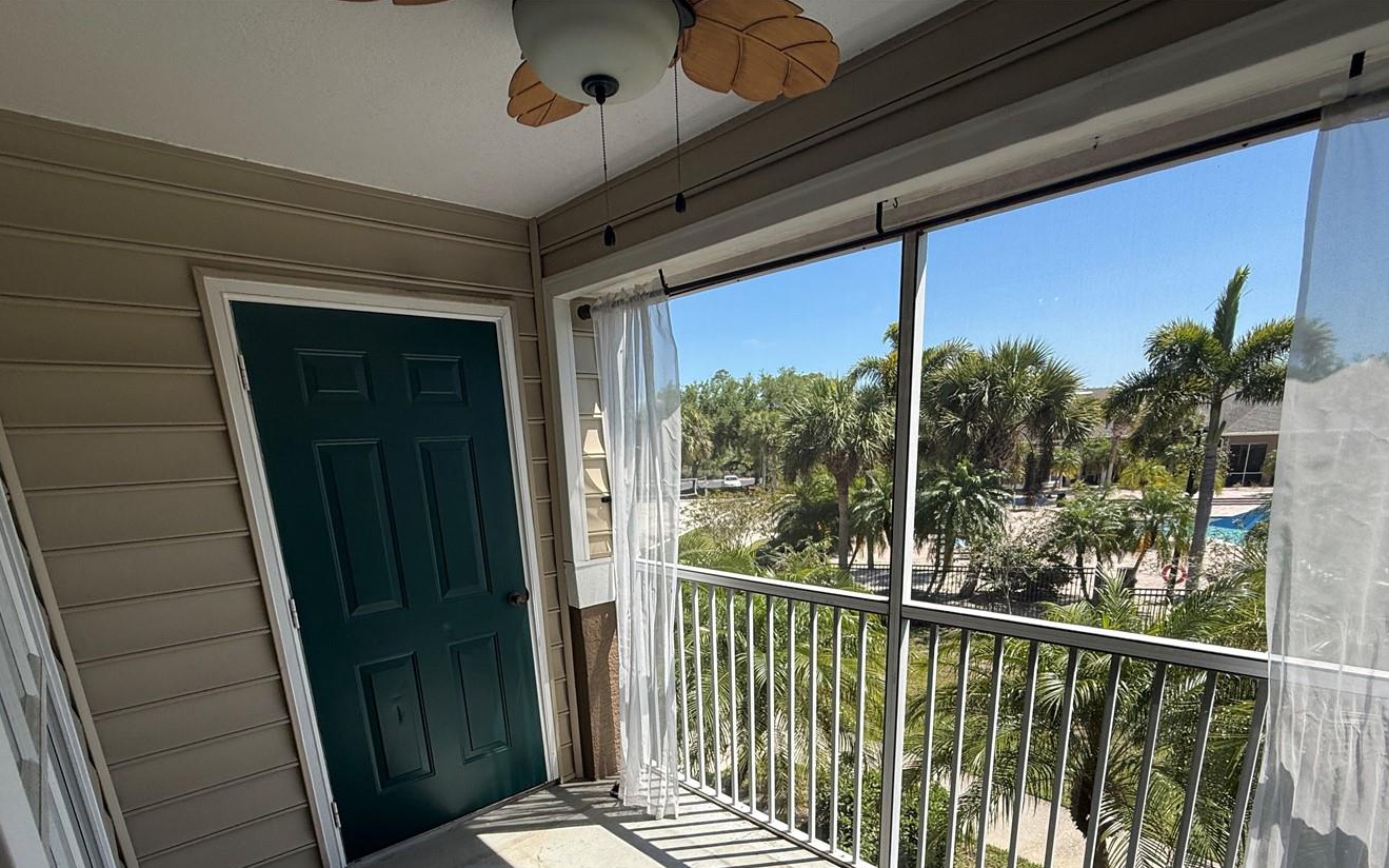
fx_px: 681
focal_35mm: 18
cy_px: 629
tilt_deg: -13.4
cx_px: 683
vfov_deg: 62.0
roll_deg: +3.8
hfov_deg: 91.1
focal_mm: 2.22
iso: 50
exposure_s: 1/1001
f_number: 2.2
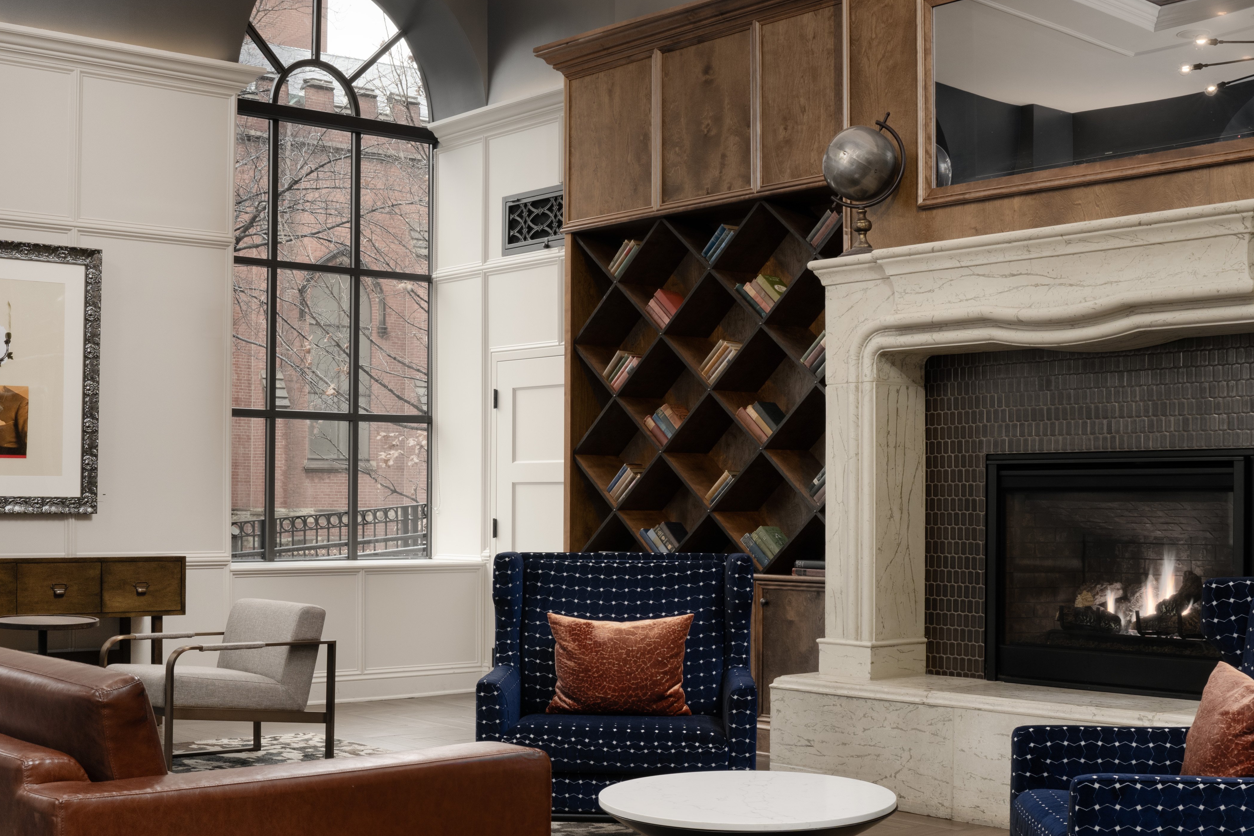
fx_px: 1707
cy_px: 497
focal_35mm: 49
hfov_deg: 40.2
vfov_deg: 27.5
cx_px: 530
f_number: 11
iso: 400
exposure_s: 1/15
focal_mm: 25
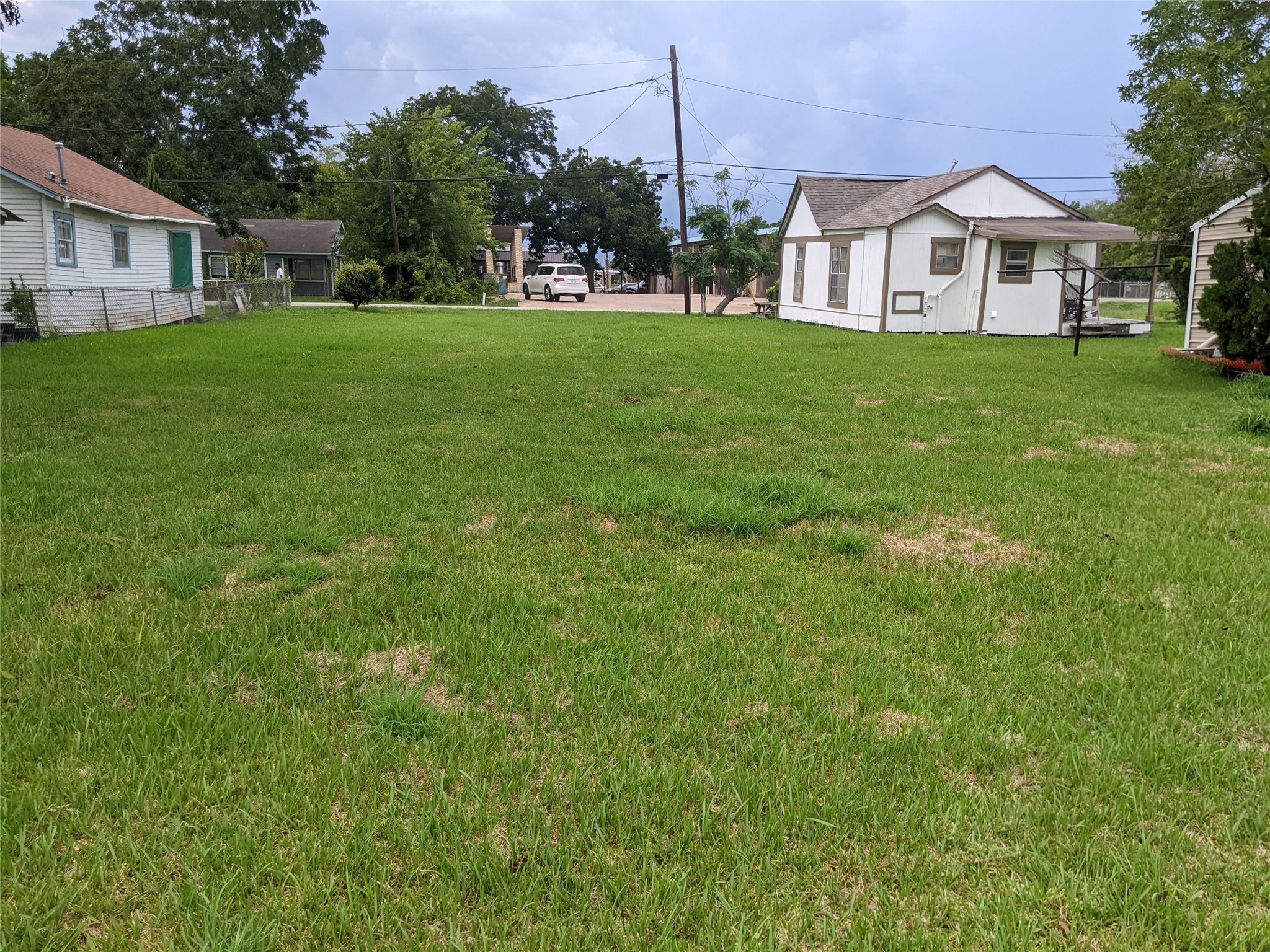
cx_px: 635
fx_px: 991
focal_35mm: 27
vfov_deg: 51.4
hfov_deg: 65.3
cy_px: 476
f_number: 1.8
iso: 56
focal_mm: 4.44
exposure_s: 1/2347
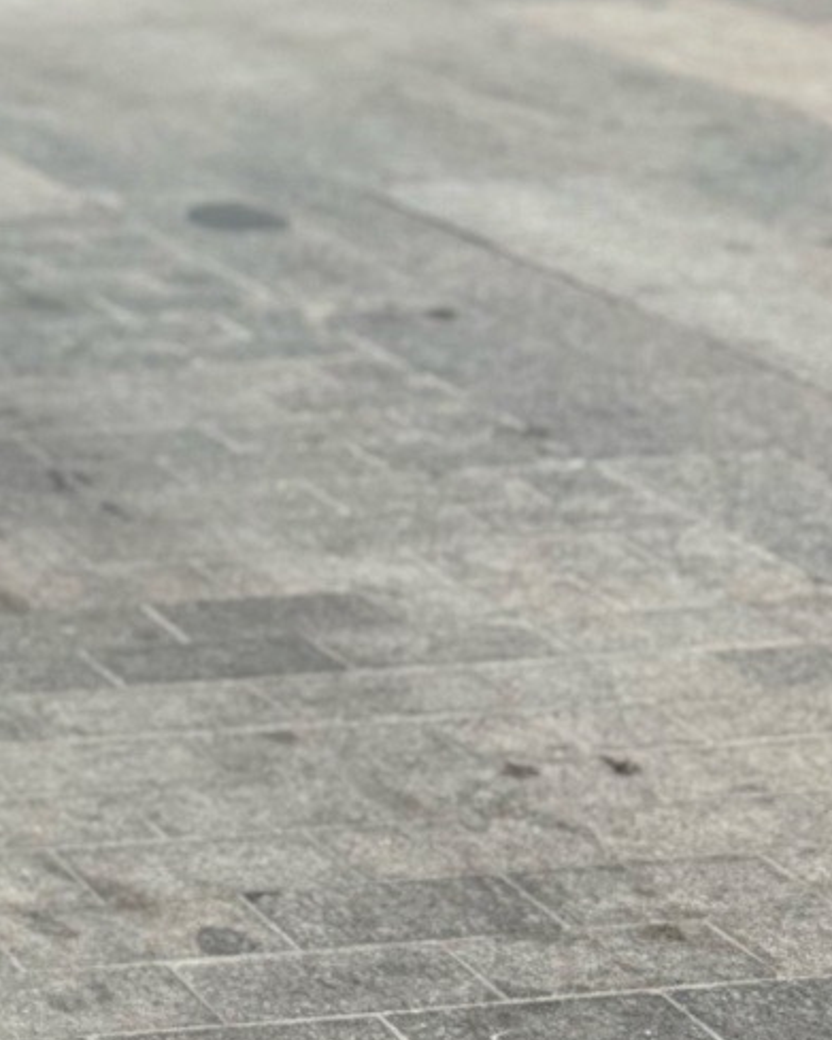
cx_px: -1082
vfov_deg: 15.9
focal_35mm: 117
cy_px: -177
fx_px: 3602
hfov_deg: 11.3
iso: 80
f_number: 1.78
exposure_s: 1/5714
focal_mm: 6.76
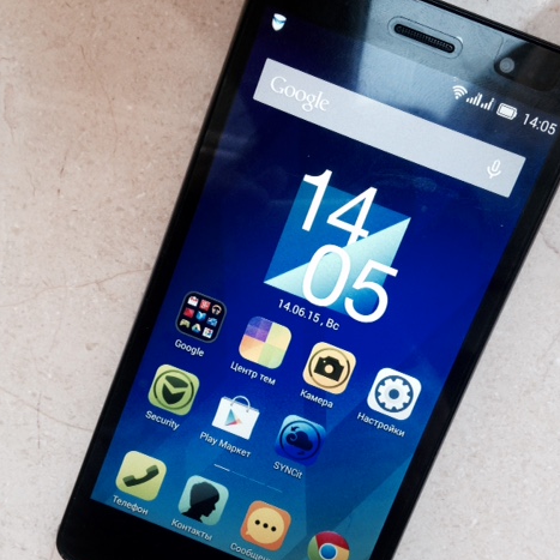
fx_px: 732
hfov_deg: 41.9
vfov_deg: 41.7
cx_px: 287
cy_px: 324
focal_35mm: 40
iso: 64
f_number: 2.4
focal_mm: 4.12
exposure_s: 1/40
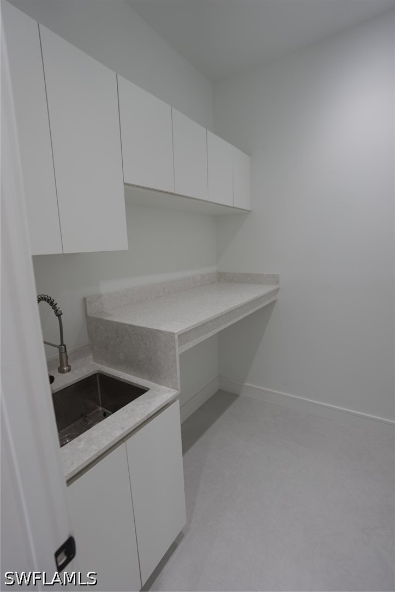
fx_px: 263
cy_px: 296
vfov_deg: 96.7
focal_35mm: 16
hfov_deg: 73.8
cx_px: 198
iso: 100
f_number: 3.2
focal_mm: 16
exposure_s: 1/40
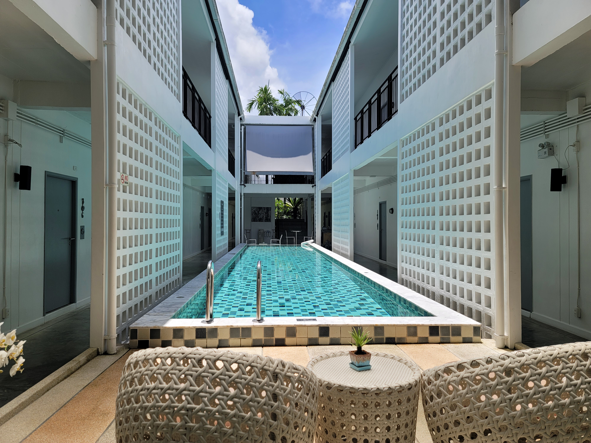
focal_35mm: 25
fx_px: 427
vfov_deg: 54.9
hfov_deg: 69.4
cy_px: 222
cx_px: 296
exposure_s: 1/847
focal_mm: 7
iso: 20
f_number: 1.8
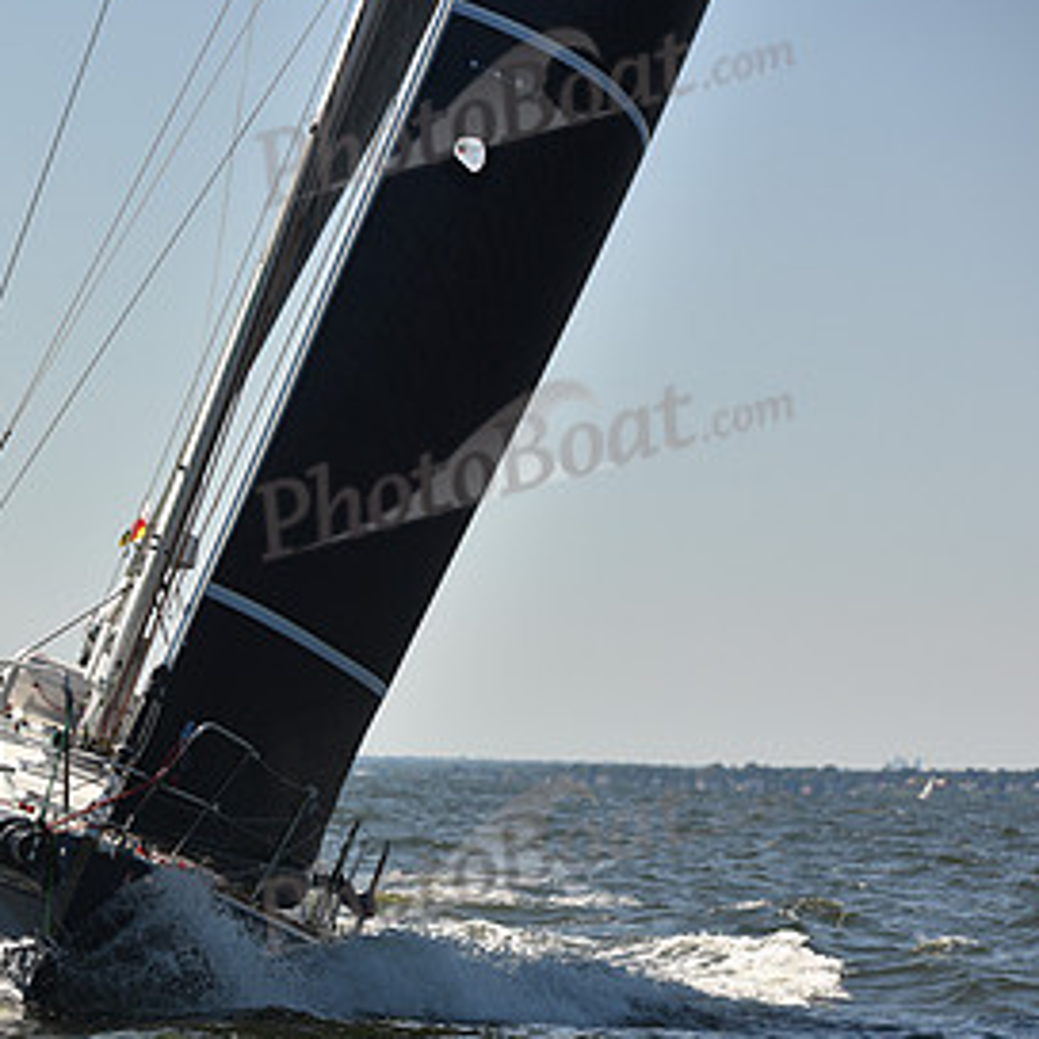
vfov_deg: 8.6
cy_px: 712
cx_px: 61
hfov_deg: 8.6
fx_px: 6893
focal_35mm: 203
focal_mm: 112
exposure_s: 1/800
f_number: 5
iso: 250
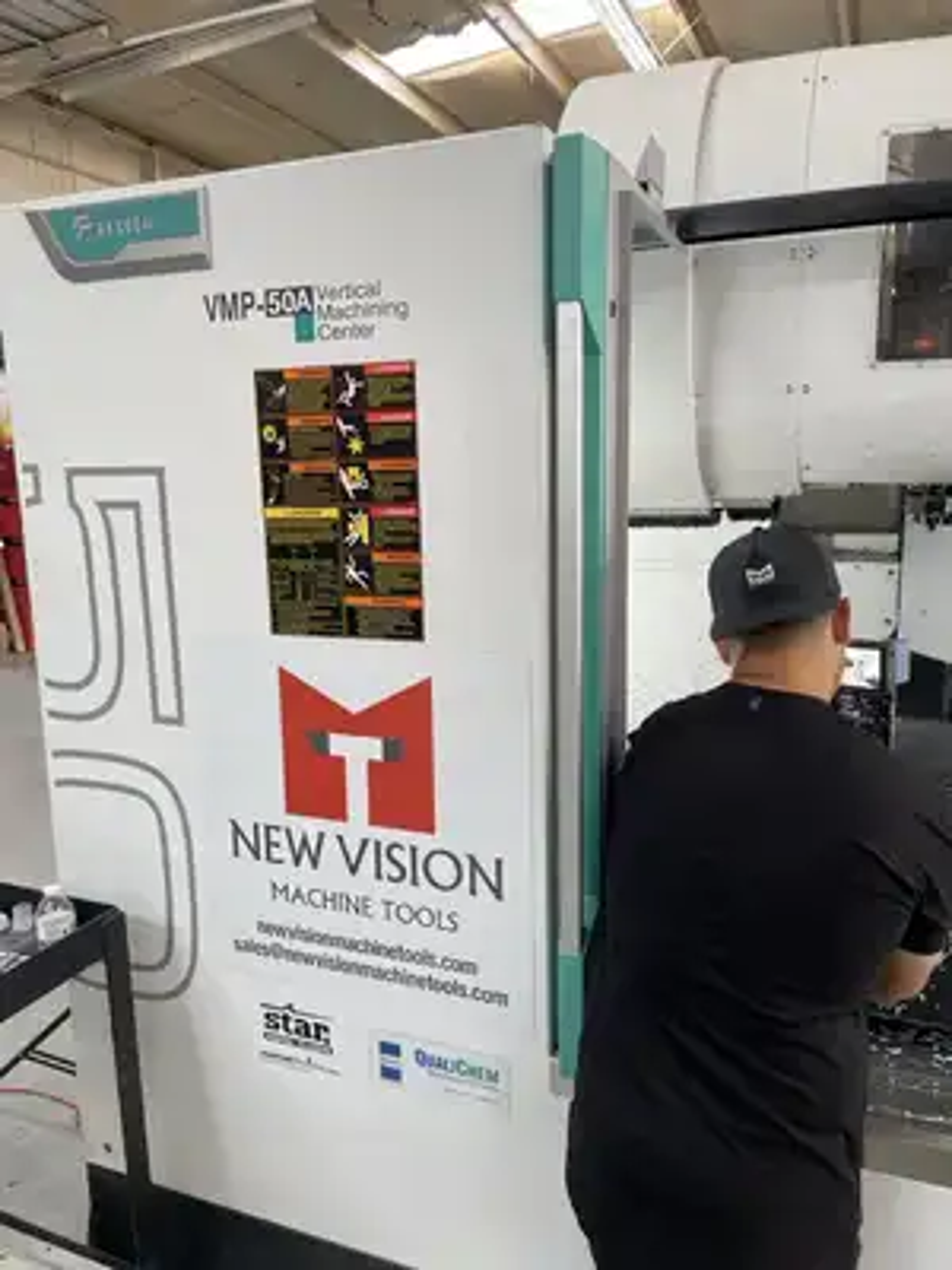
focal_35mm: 26
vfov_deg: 67.3
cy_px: 635
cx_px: 476
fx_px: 953
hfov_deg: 53.1
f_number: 1.6
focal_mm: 4.2
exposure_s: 1/120
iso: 100
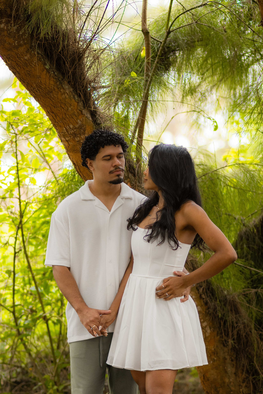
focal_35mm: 128
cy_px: 197
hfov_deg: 10.8
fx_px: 1397
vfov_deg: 16.1
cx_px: 132
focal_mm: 85
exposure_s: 1/320
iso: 800
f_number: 1.8
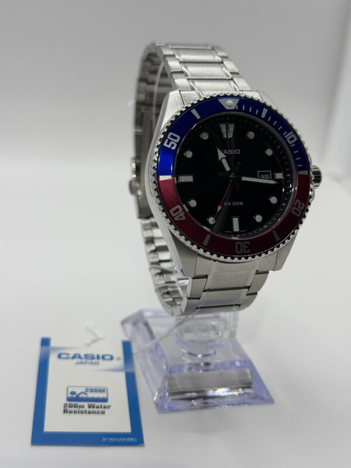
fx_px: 649
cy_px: 234
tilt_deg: -19.1
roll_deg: -6.6
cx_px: 176
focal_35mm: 48
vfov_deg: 39.7
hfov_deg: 30.3
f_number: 1.78
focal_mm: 6.76
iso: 64
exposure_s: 1/469
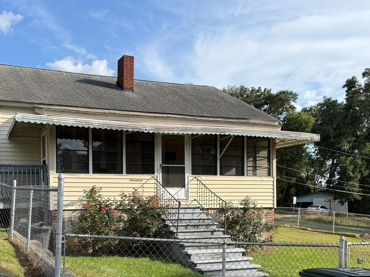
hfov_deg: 48.4
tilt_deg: +1.0
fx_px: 406
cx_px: 134
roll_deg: +0.8
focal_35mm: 38
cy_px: 196
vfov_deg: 37.1
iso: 80
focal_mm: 6.76
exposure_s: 1/3021
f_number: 1.78
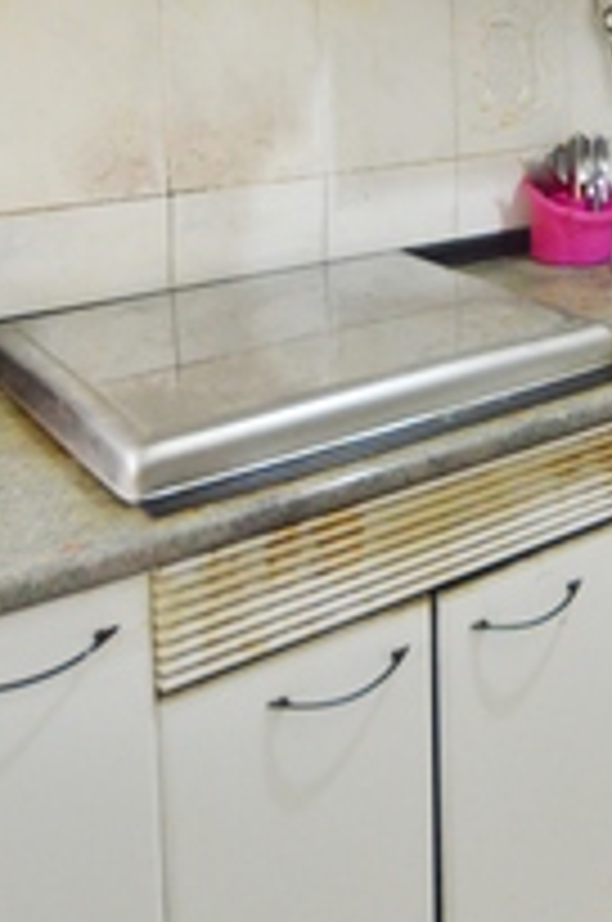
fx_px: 1126
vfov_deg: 41.0
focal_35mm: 44
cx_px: 628
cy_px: 85
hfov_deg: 28.3
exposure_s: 1/60
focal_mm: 10
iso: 560
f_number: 3.5
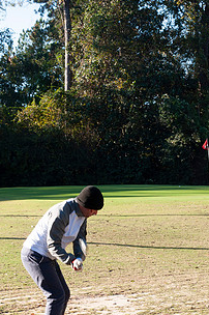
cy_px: 219
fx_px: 890
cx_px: 127
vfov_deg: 19.9
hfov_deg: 13.4
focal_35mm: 102
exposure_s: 1/200
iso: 400
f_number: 13
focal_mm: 46
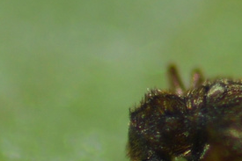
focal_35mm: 524
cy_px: 158
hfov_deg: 3.9
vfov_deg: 2.6
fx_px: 3520
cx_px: 301
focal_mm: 100
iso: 100
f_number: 5
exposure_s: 1/200
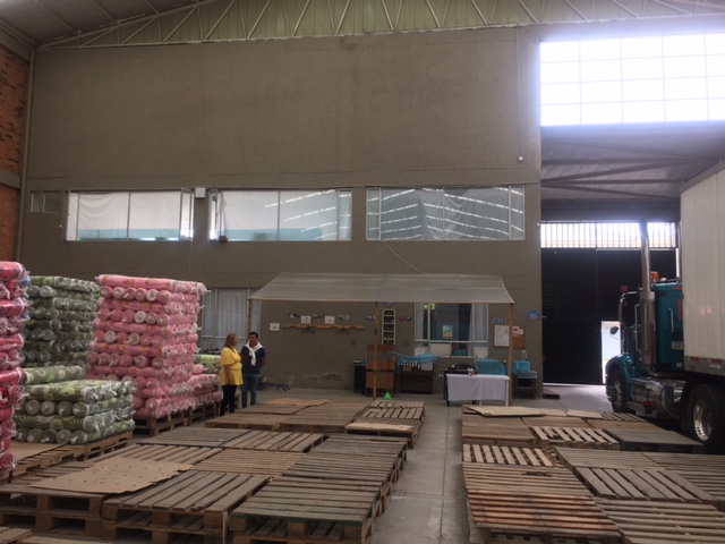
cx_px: 362
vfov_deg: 48.2
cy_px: 272
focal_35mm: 29
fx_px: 607
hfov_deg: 61.7
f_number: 2.2
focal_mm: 4.15
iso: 25
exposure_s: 1/40
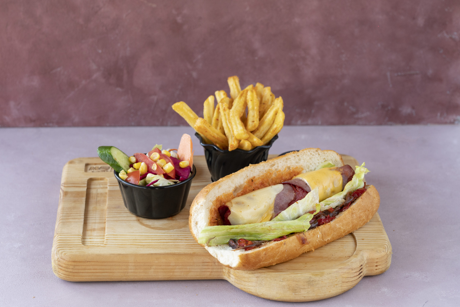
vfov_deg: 16.1
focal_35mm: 85
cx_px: 230
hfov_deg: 23.9
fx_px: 1086
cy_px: 154
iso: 640
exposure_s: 1/125
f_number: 6.7
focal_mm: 85
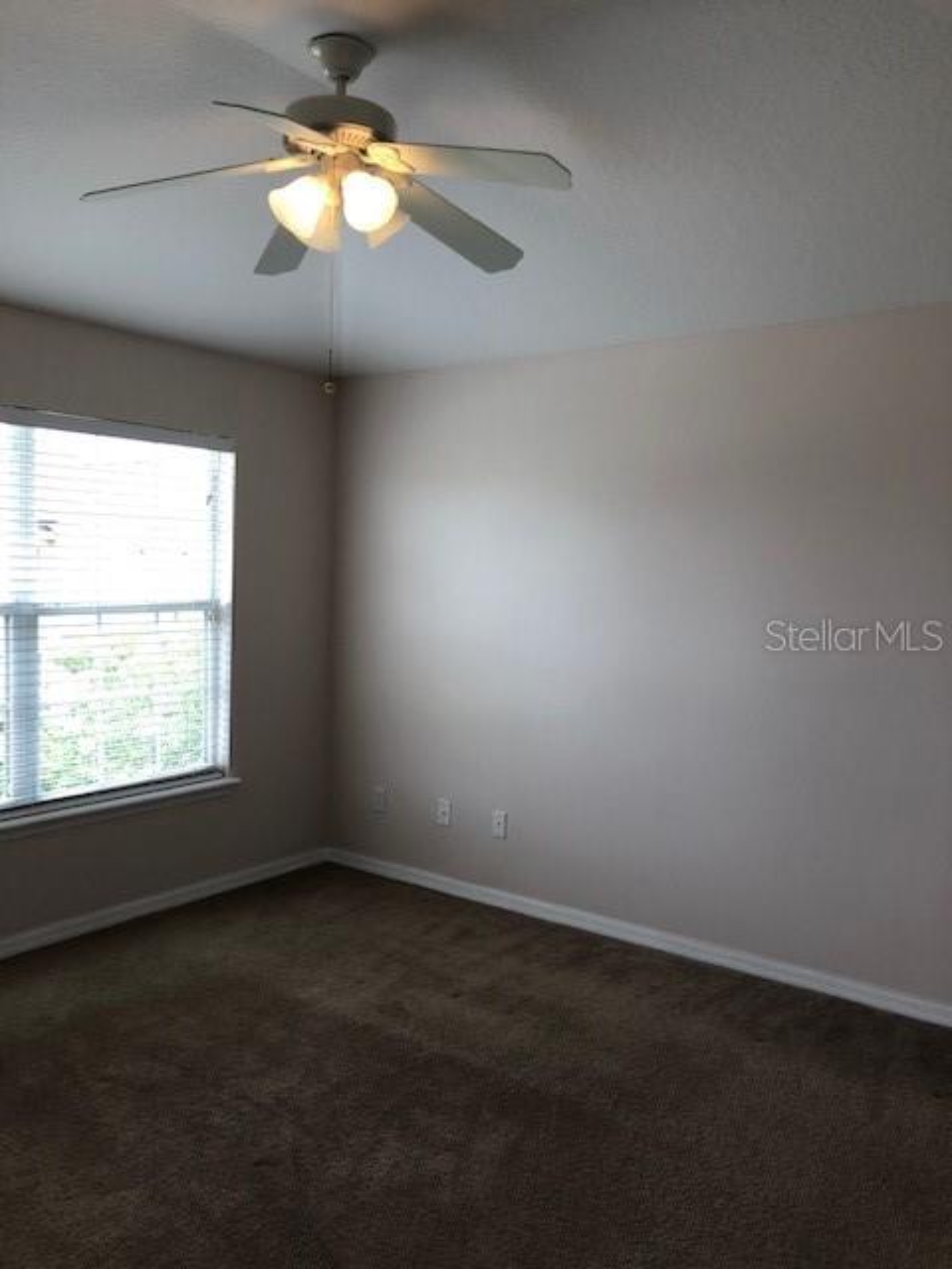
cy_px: 634
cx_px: 476
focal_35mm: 28
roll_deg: -1.6
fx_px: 1027
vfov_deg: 63.4
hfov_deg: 49.7
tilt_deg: -3.0
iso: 32
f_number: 1.8
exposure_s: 1/120
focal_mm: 4
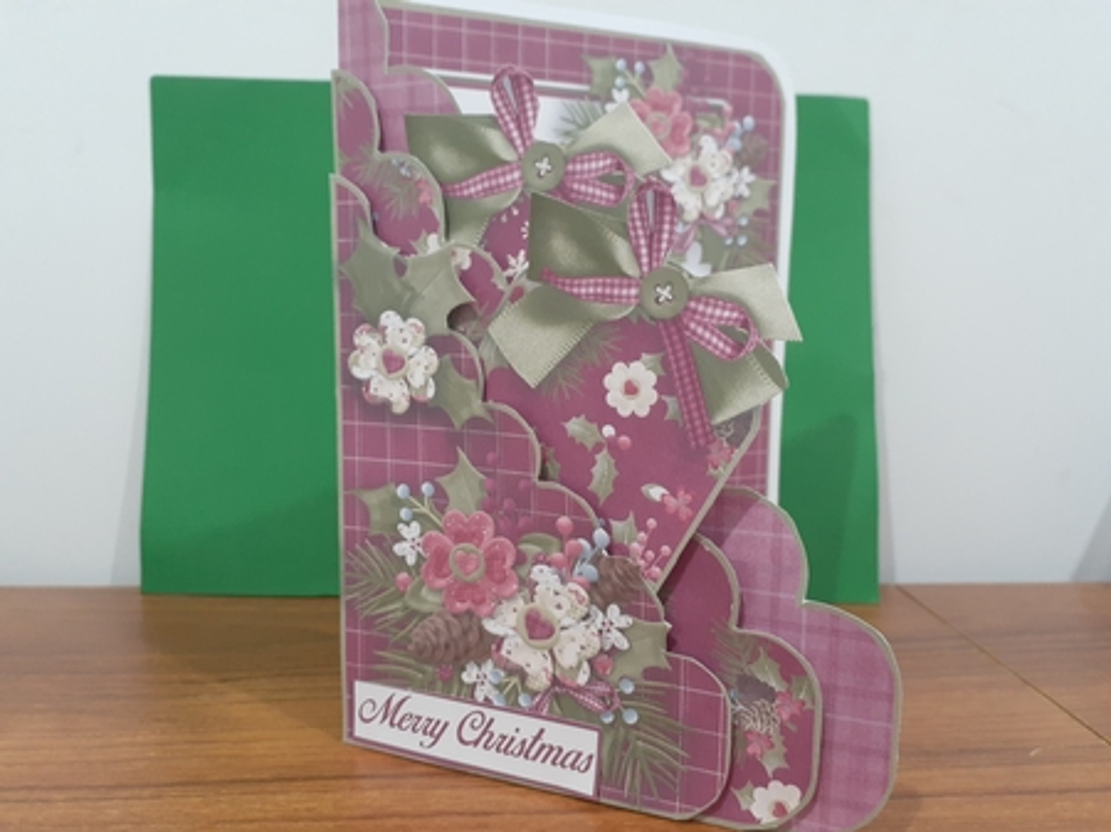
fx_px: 866
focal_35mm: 27
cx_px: 556
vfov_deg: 51.3
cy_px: 416
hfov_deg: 65.4
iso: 200
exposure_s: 1/20
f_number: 1.9
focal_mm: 3.6
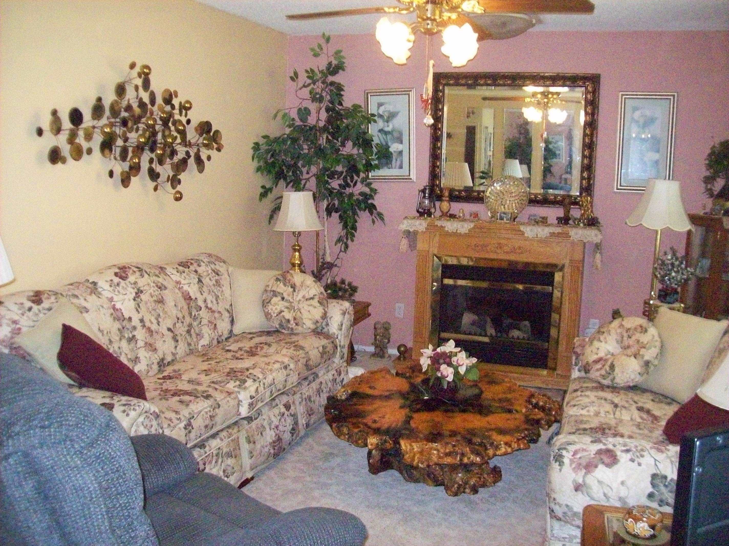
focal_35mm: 36
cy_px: 273
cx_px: 364
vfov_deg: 39.6
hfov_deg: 51.4
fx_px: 758
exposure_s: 1/128
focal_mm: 6
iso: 800
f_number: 2.7
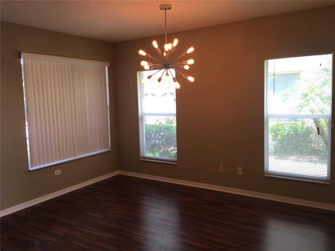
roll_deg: +1.1
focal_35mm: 29
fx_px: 281
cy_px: 126
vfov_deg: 48.2
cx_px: 168
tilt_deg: -4.5
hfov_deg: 61.7
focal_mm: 4.15
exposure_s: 1/60
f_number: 2.2
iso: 25
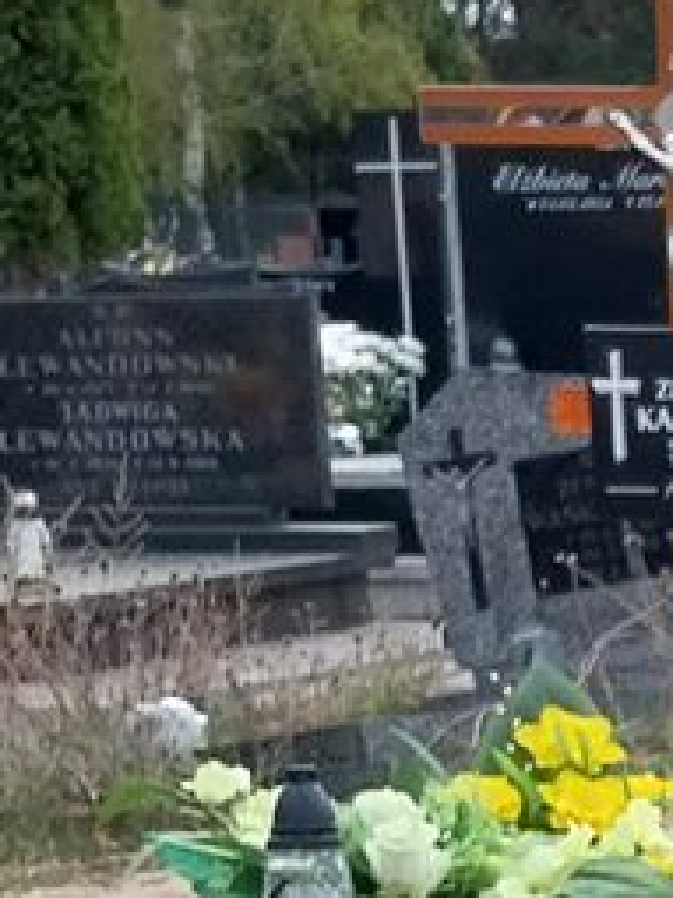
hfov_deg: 6.7
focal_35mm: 208
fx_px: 5396
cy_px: 1349
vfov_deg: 9.3
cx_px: 1653
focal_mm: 4
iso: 25
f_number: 1.8
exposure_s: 1/842
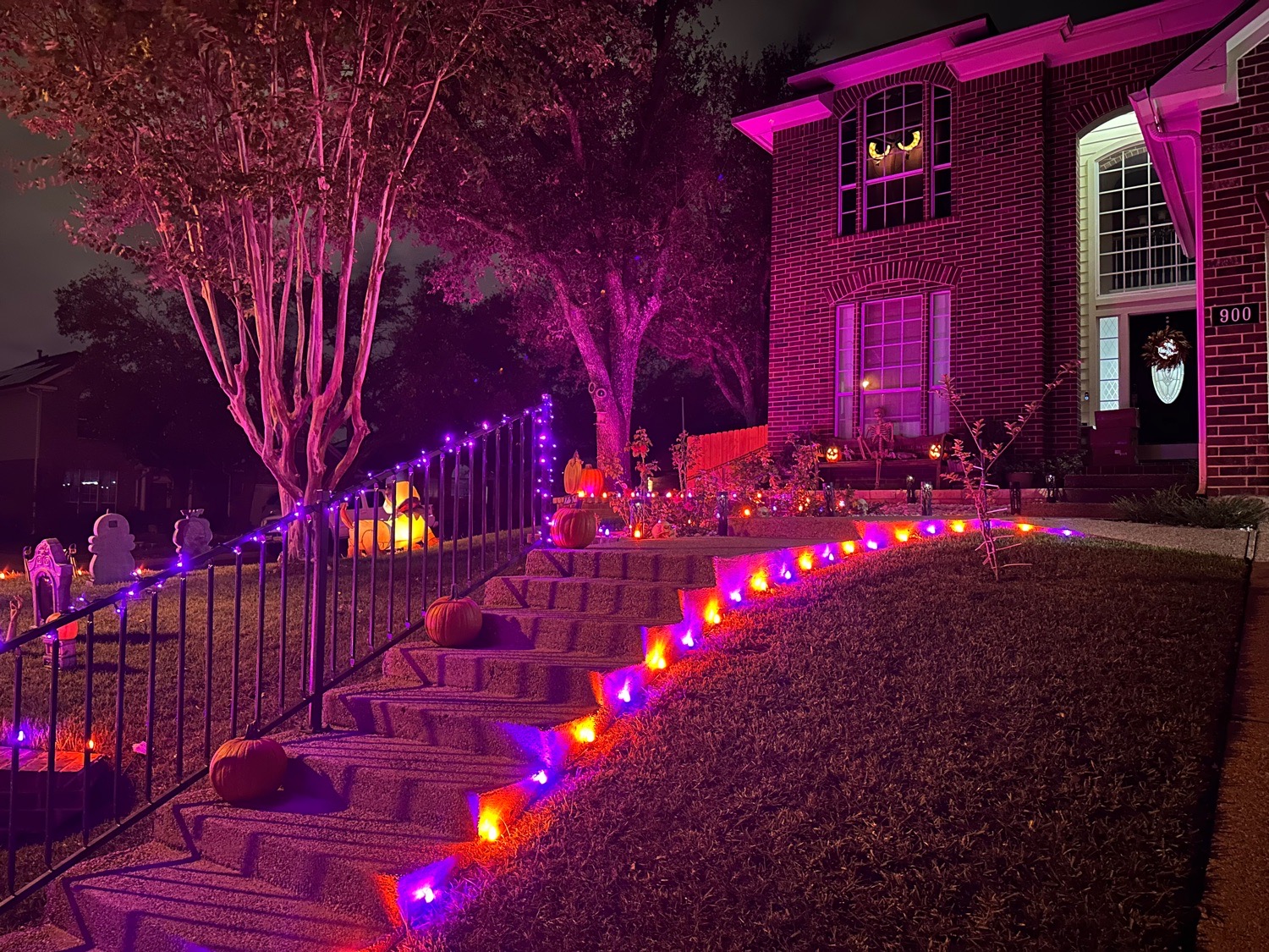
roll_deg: -1.1
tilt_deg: +1.9
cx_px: 634
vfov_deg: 56.8
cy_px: 476
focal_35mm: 24
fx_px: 880
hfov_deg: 71.6
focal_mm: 6.86
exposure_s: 1/9
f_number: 1.78
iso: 1600
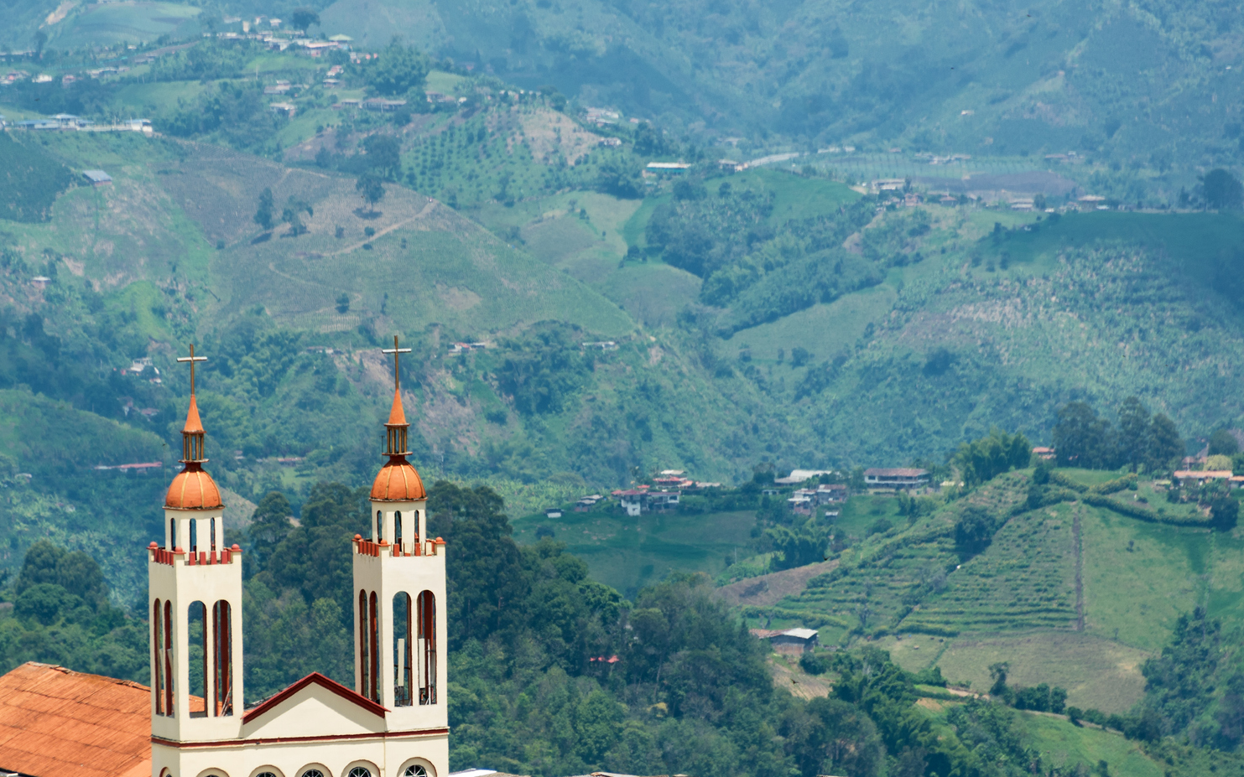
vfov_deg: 3.0
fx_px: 14816
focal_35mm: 437
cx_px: 461
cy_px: 478
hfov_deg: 4.8
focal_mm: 300
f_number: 6.3
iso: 200
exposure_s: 1/500
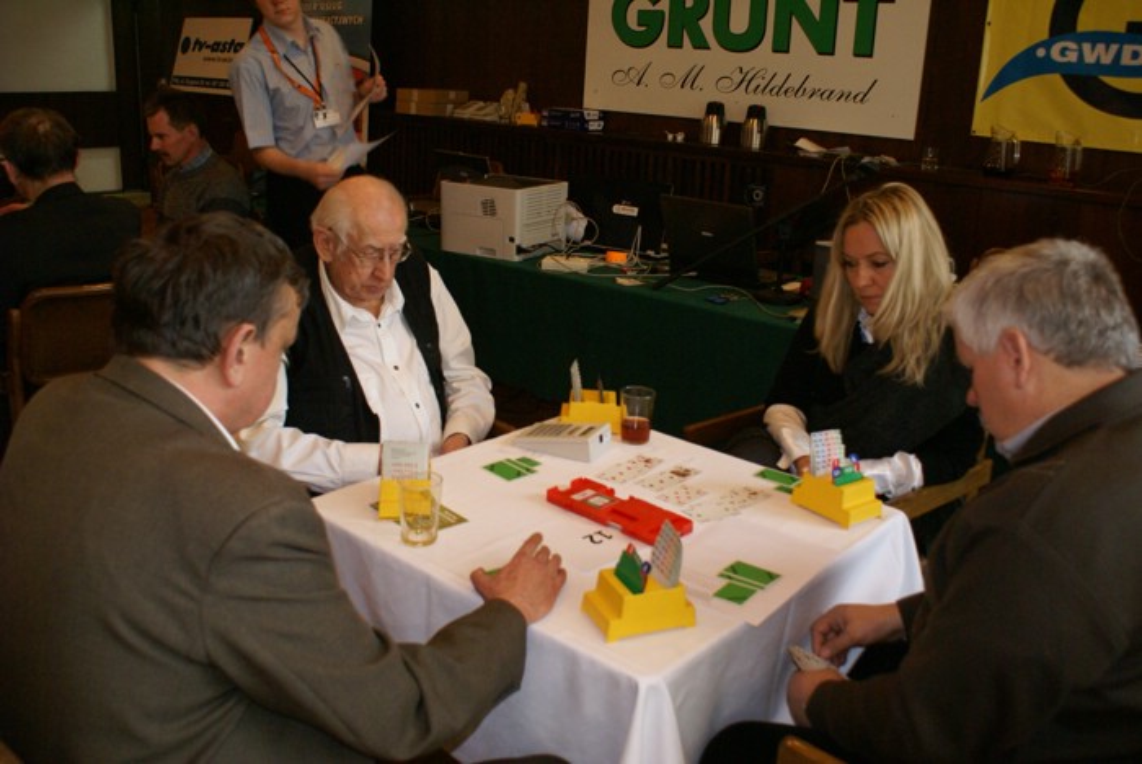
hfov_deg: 57.2
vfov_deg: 40.0
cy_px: 382
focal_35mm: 33
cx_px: 571
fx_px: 1048
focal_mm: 22
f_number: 4
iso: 800
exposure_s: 1/40
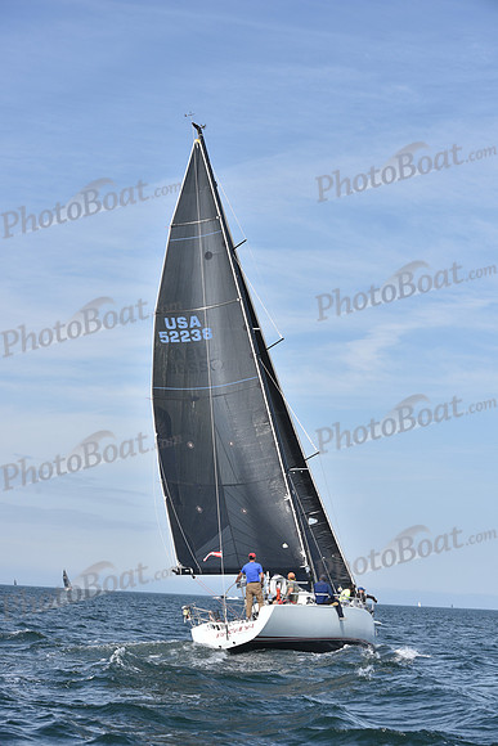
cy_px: 373
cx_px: 249
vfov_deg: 28.8
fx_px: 1452
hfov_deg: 19.5
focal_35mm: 70
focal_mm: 70
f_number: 8
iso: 200
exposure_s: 1/800
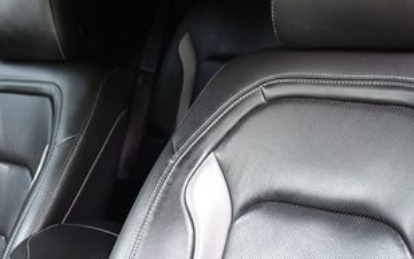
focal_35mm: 57
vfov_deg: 22.7
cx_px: 216
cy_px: 125
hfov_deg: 35.7
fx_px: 643
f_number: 3.5
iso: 900
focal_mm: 18
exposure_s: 1/125
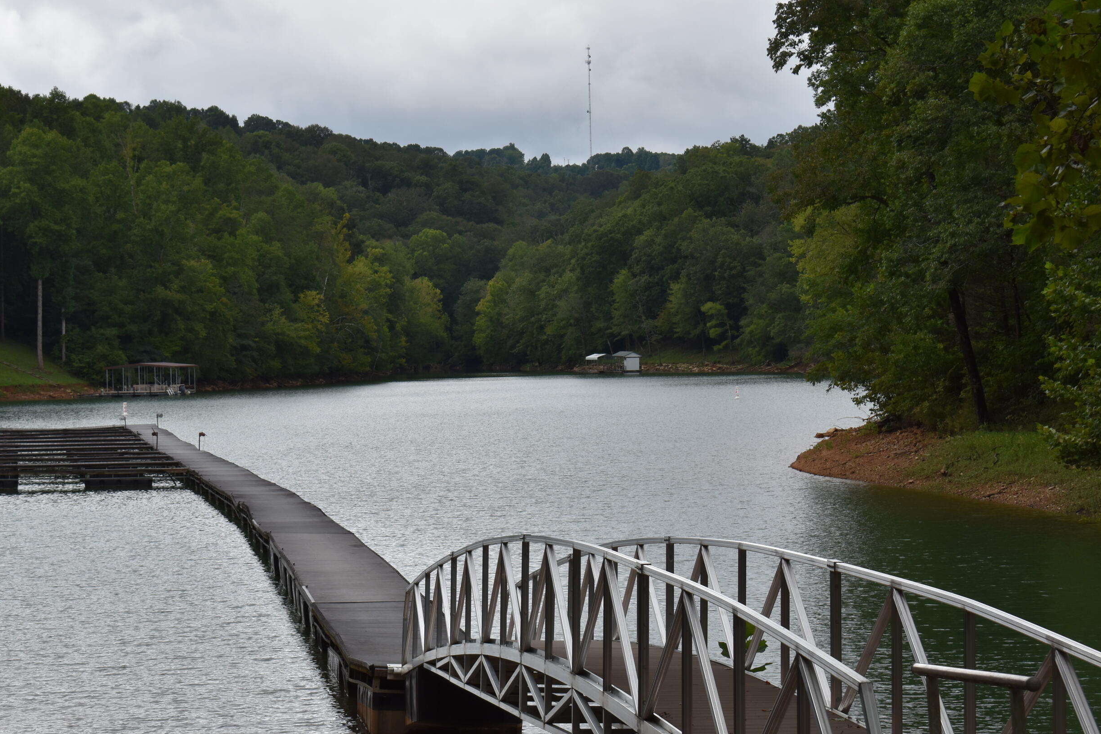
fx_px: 3108
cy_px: 318
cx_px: 474
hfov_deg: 20.1
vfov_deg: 13.5
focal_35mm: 102
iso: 100
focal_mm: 55
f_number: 9
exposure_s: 1/200
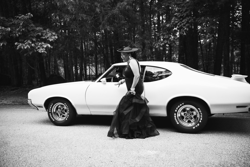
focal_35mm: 38
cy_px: 84
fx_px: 264
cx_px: 125
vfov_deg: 35.1
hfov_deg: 50.7
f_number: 2.8
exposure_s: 1/320
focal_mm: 38
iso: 200
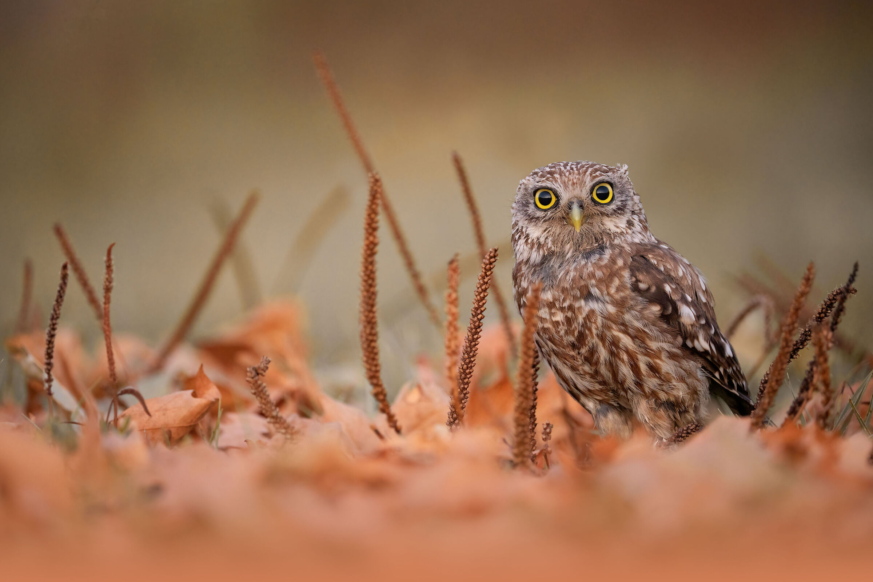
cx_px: 436
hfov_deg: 3.4
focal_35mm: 600
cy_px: 291
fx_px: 14549
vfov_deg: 2.3
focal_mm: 600
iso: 3200
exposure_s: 1/60
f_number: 6.3
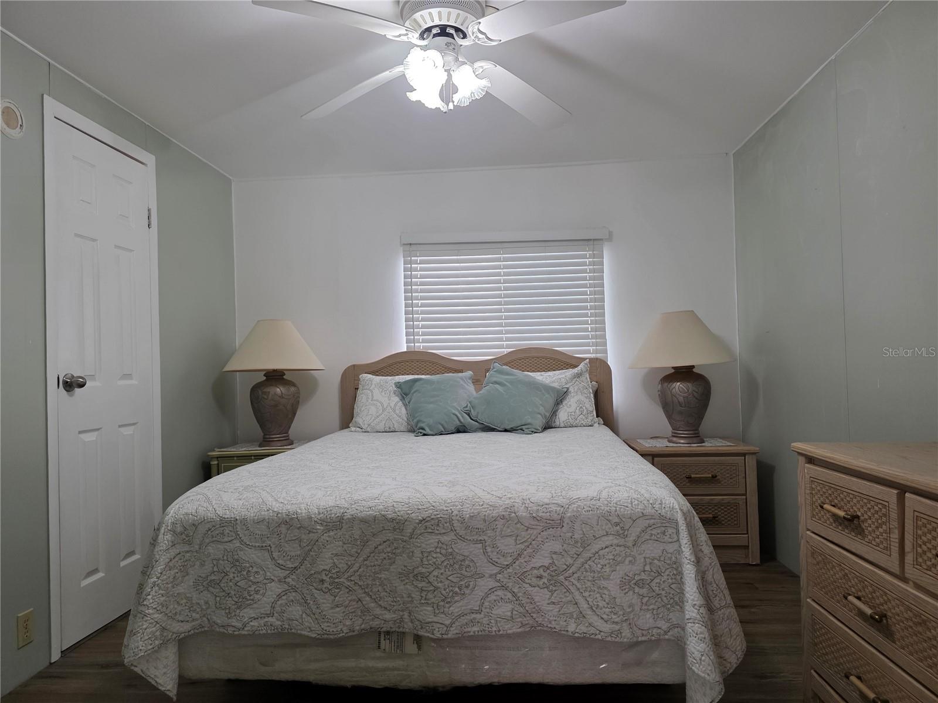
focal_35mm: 23
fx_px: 623
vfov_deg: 58.9
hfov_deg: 73.9
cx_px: 469
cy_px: 352
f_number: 1.7
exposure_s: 1/120
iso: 400
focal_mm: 6.3
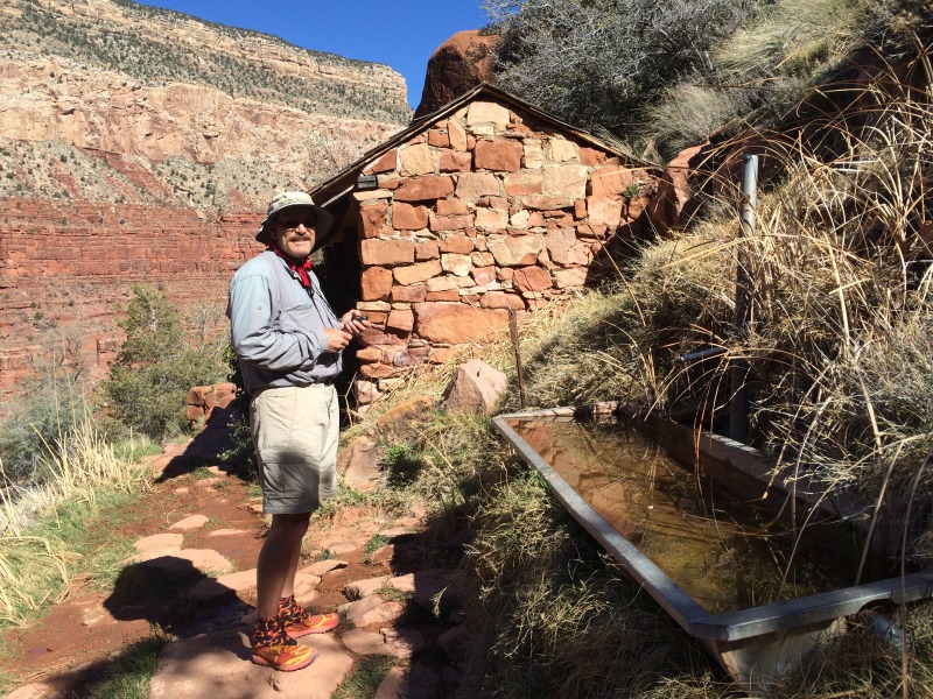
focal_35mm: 29
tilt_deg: -5.9
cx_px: 466
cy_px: 350
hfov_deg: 61.7
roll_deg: +1.6
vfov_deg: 48.2
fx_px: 782
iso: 32
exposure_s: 1/1709
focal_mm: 4.15
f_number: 2.2
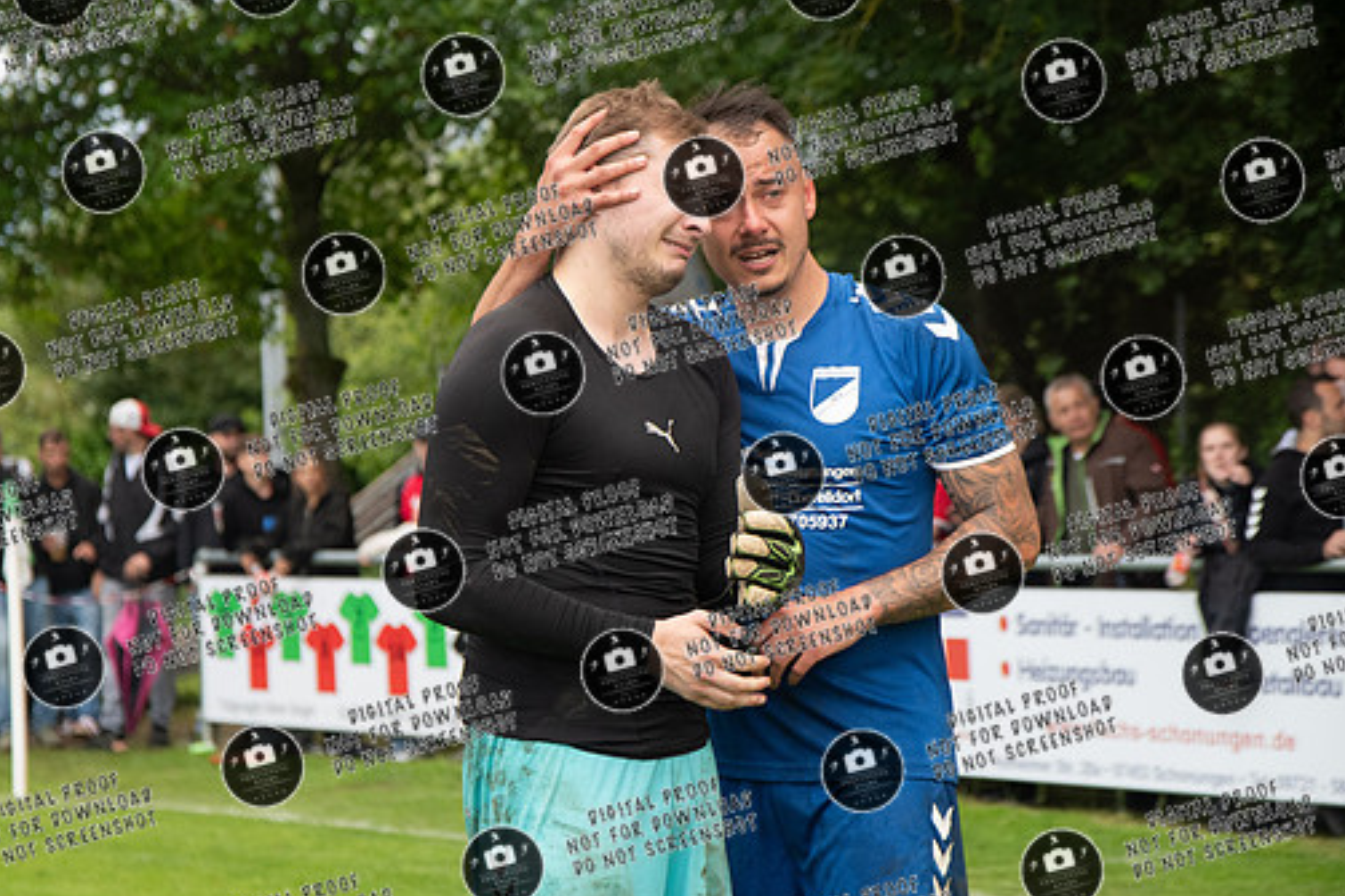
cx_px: 596
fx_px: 4519
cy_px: 506
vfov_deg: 11.3
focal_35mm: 121
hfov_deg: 16.9
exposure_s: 1/500
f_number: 4
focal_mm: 70
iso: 900
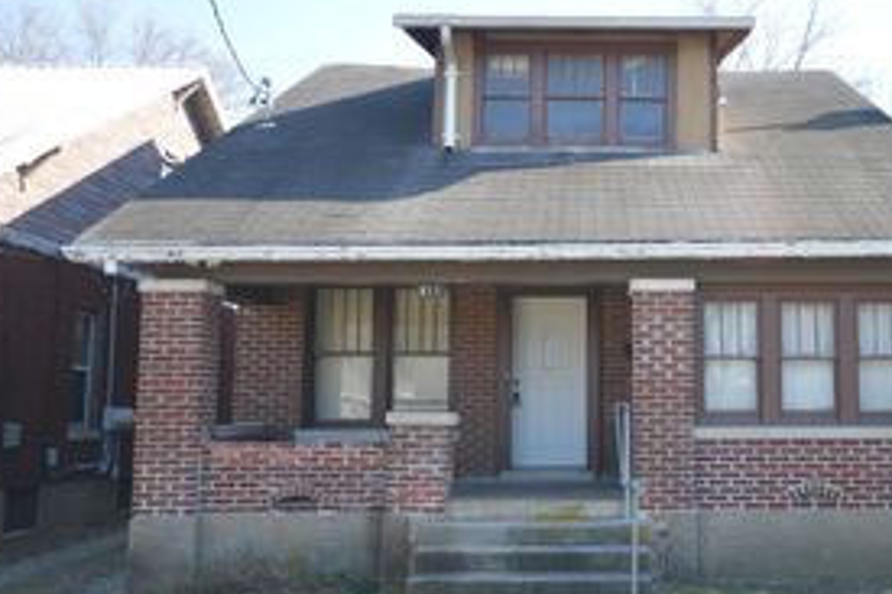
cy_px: 282
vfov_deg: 32.7
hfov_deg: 46.3
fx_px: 1013
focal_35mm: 41
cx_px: 633
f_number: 5.6
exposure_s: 1/125
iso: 125
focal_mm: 15
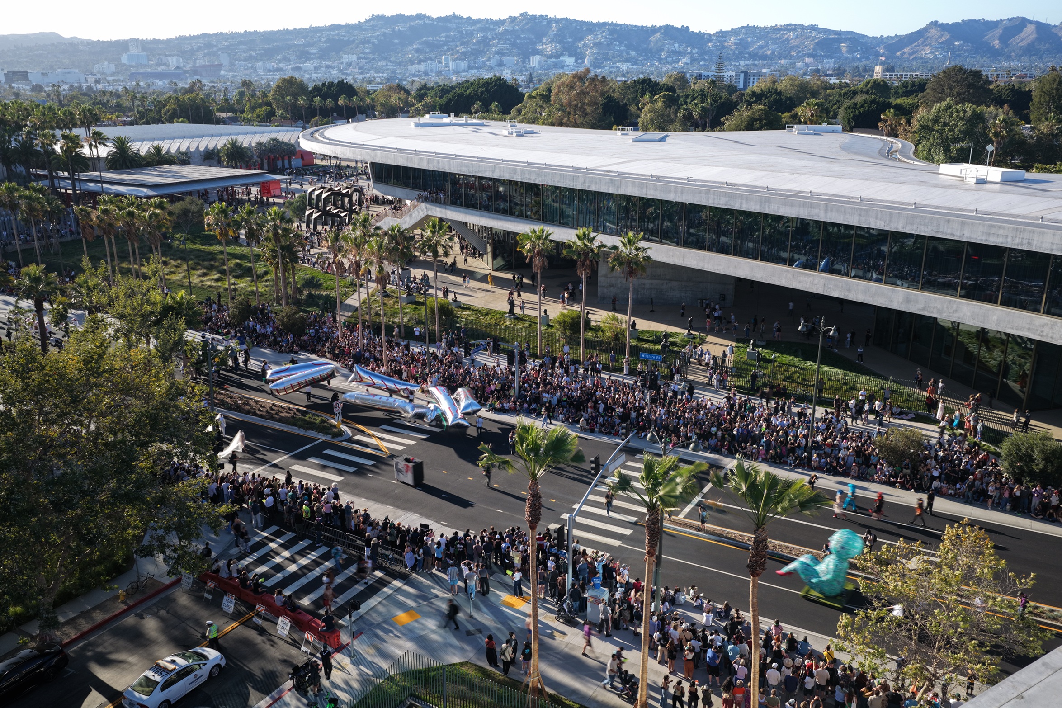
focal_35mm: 28
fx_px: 826
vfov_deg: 46.4
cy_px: 354
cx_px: 531
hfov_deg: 65.5
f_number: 2.8
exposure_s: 1/6.25
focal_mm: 14.45
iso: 100
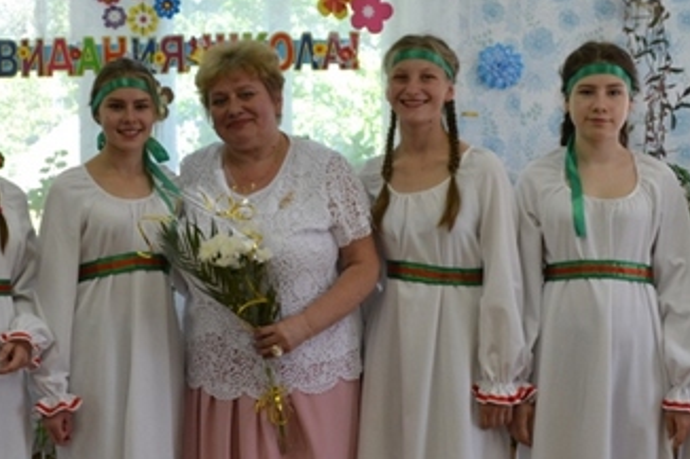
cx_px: 296
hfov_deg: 37.5
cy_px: 237
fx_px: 1015
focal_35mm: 53
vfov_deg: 25.5
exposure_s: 1/80
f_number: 4.5
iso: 400
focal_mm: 18
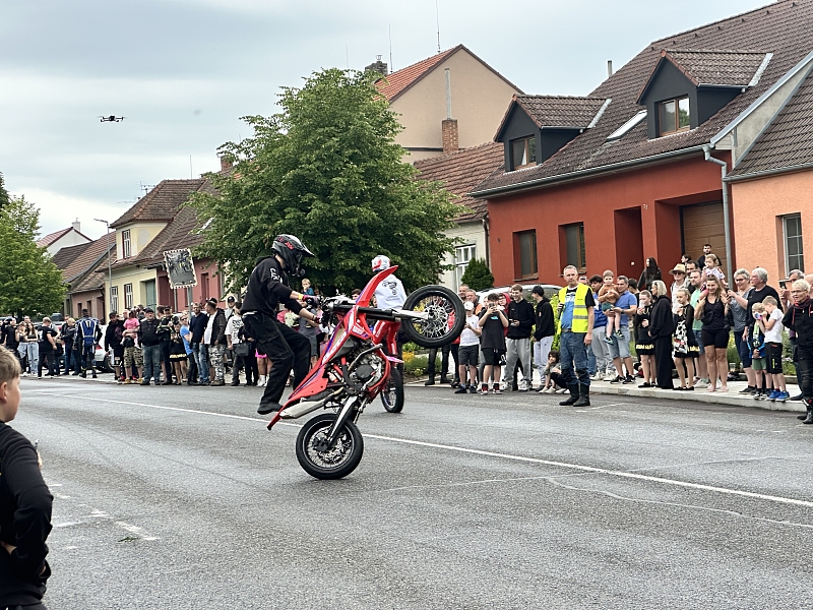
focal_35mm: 77
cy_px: 305
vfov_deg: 19.1
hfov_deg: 25.3
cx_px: 406
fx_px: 1808
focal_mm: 9
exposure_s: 1/99
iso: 32
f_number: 2.8
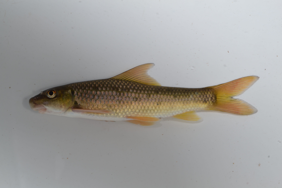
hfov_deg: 35.1
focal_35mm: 57
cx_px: 141
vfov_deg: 23.8
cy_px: 94
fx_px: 446
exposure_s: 1/100
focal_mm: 38
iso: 100
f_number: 20
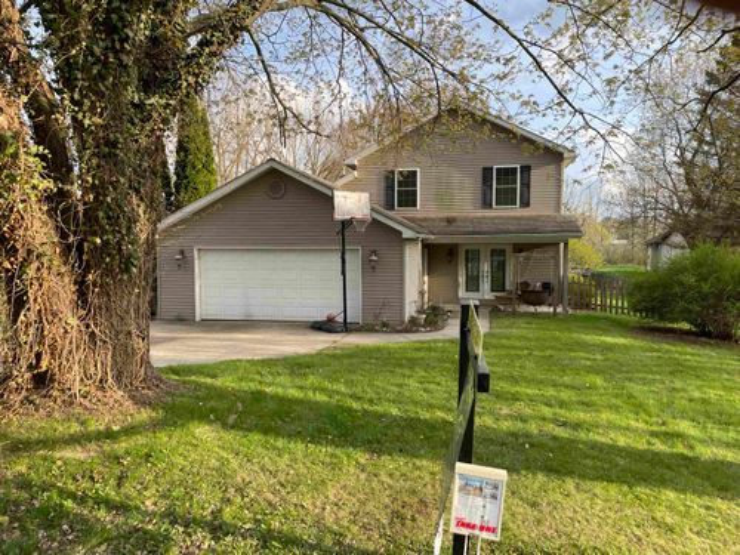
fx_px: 556
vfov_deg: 53.1
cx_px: 370
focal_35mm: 26
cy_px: 278
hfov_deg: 67.3
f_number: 1.6
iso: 32
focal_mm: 4.2
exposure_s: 1/725
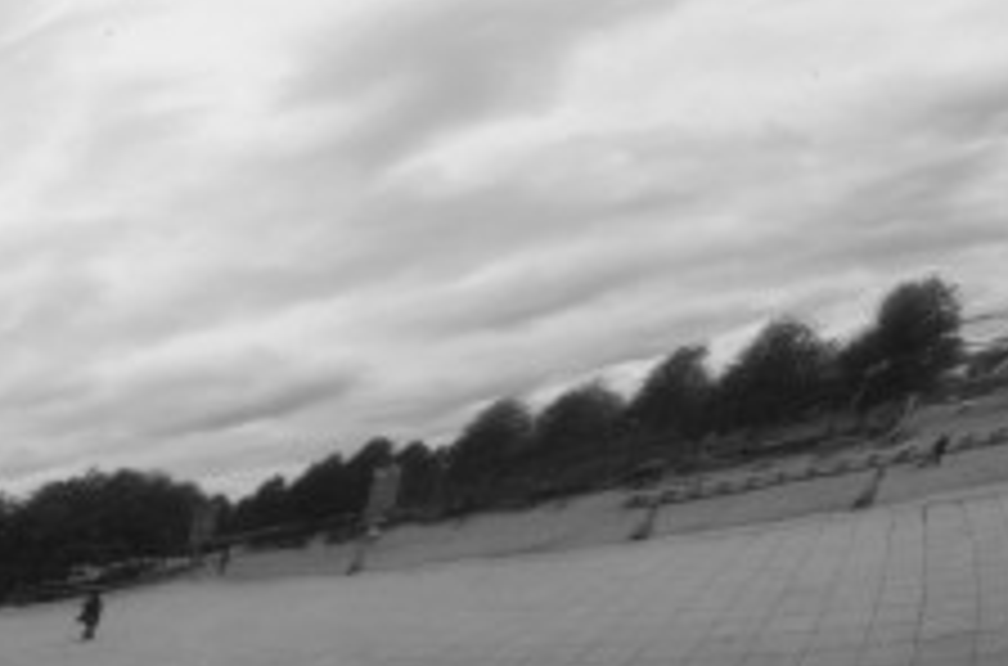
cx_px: 554
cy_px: 358
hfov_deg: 8.4
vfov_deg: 5.6
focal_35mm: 245
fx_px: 6841
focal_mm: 46
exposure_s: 1/350
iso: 1600
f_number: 11
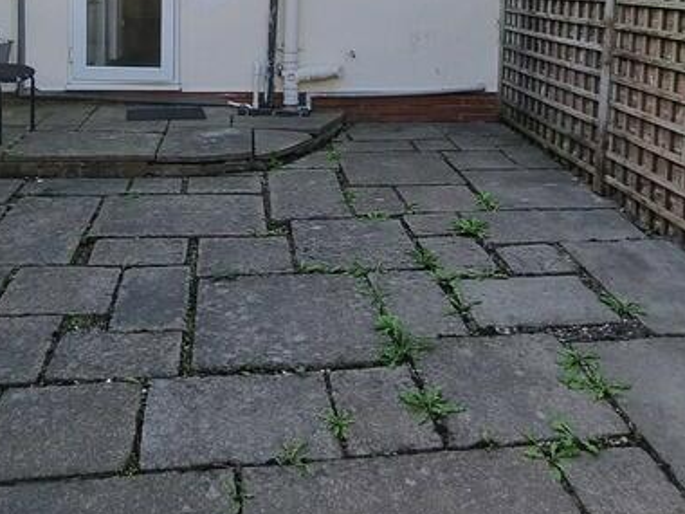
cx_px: 326
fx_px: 693
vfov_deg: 37.1
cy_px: 18
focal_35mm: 35
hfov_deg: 52.6
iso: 50
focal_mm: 2.2
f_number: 2.2
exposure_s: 1/722
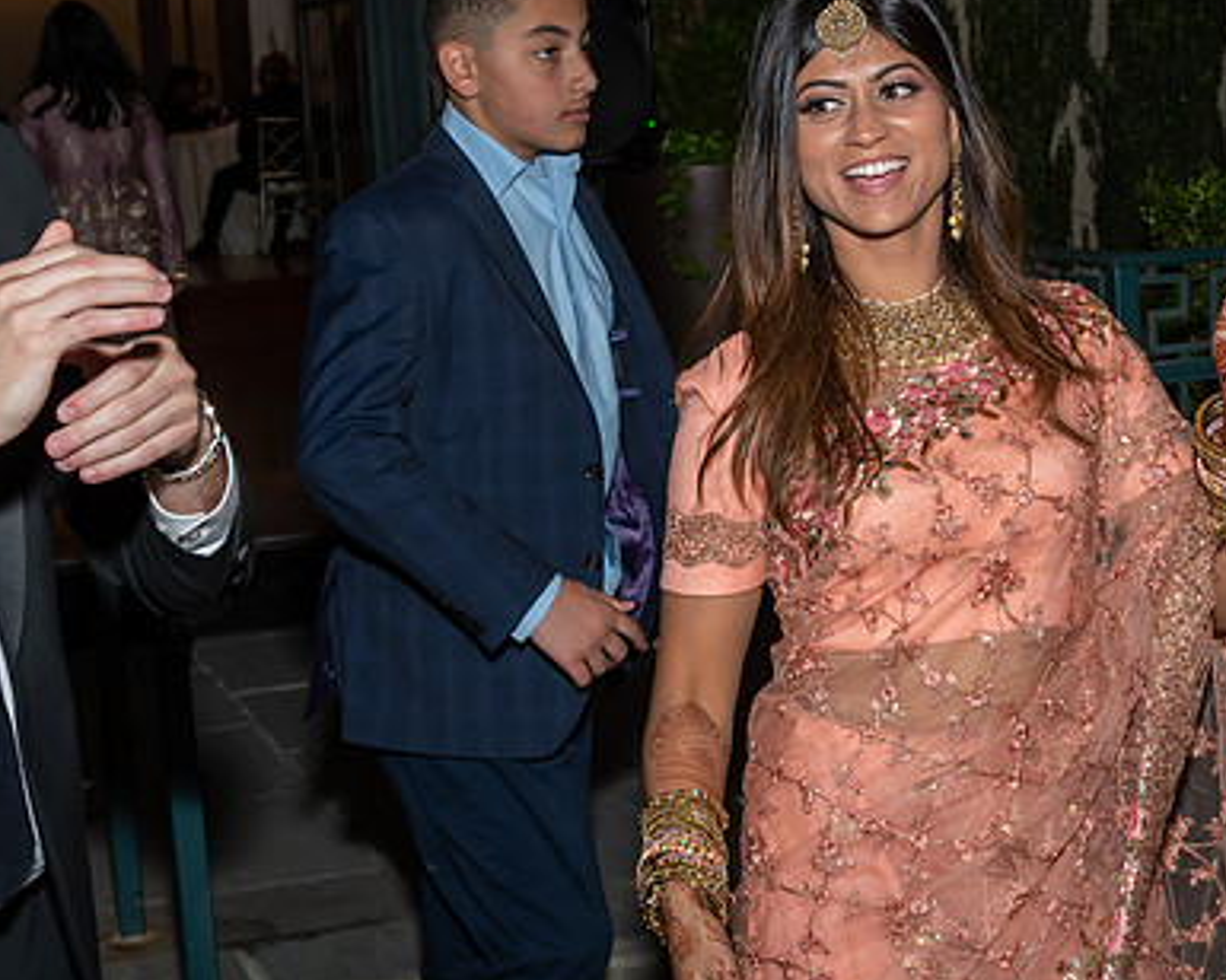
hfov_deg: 23.9
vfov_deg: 19.3
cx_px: 916
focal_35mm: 79
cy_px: 309
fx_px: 2867
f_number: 5.6
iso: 500
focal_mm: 28
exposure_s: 1/250
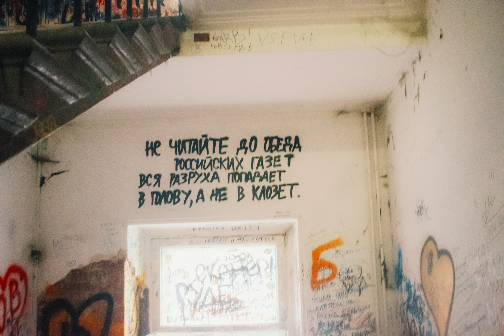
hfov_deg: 47.9
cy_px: 168
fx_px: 567
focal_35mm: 40
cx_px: 252
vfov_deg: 33.0
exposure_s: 1/60
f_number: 4
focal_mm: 27
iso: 4000
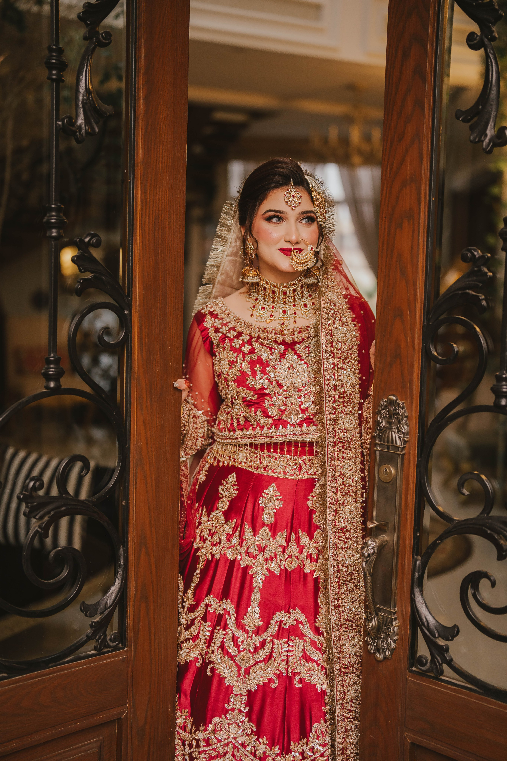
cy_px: 380
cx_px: 254
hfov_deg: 27.0
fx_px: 1056
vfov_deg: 39.6
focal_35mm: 50
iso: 1000
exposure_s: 1/200
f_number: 1.8
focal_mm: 50
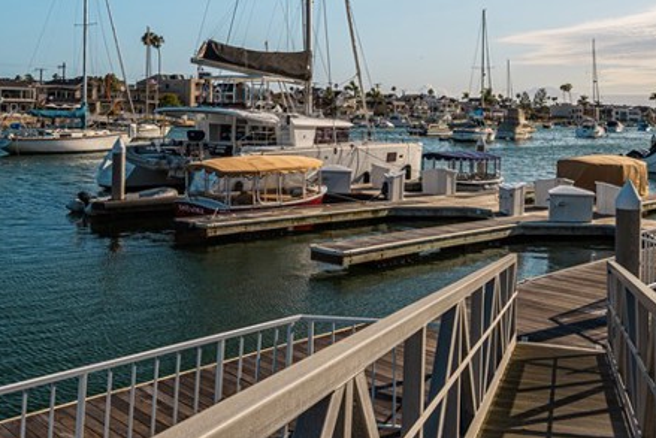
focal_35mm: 42
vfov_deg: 31.2
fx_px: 766
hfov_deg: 46.4
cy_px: 92
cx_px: 332
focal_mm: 18
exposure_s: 1/320
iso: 100
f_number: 10
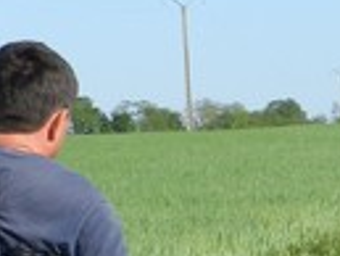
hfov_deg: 6.8
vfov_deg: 5.1
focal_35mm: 286
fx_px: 2812
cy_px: 504
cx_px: 501
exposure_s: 1/800
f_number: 4.2
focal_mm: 8.1
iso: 160
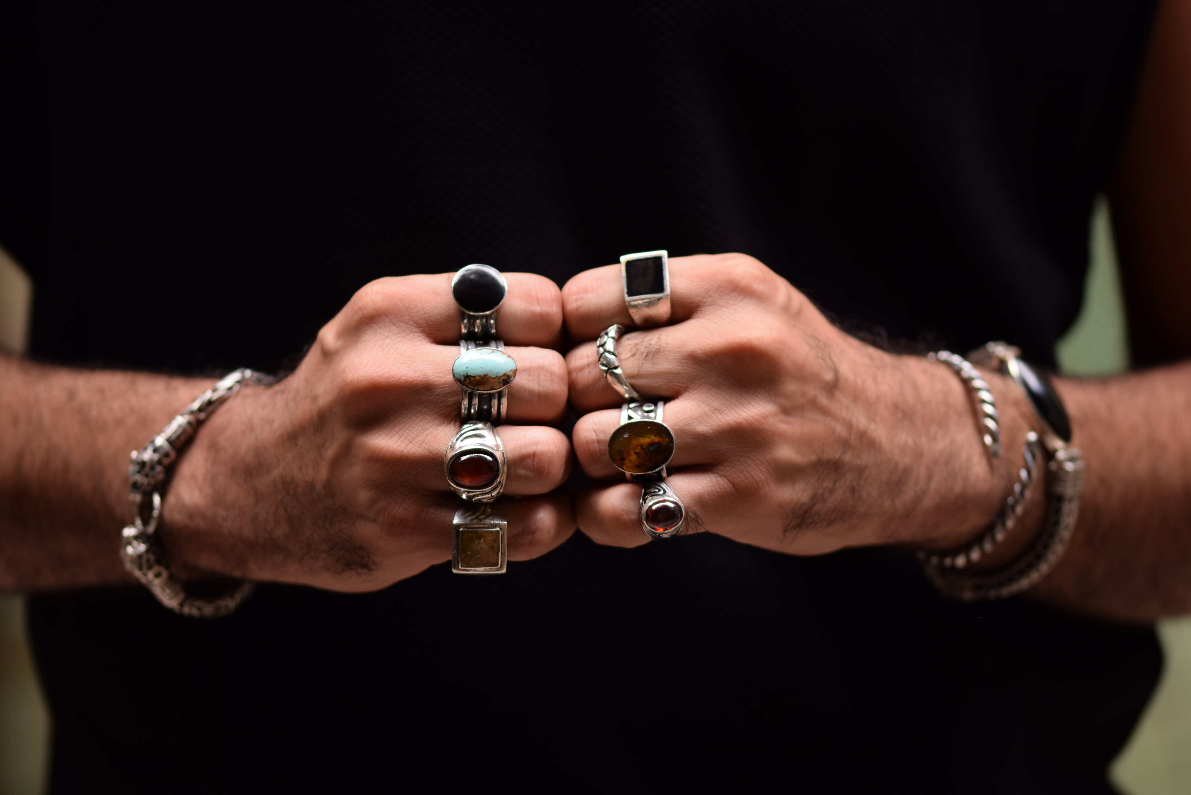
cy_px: 398
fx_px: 5212
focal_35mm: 158
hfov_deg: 13.0
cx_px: 596
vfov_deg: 8.7
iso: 320
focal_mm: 105
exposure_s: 1/200
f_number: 3
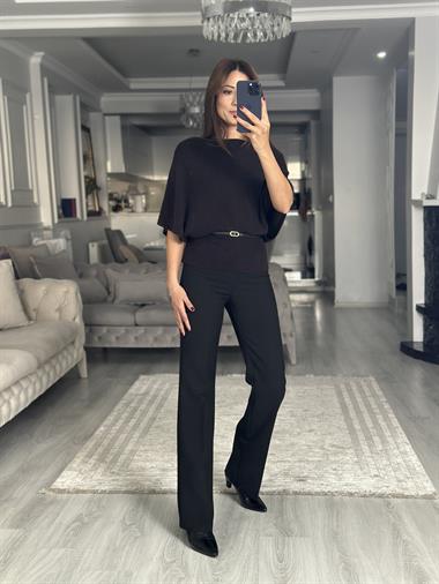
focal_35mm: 48
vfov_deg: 39.6
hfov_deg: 30.3
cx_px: 220
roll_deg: +1.7
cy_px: 292
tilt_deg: -20.4
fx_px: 811
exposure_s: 1/50
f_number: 1.78
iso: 160
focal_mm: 6.86
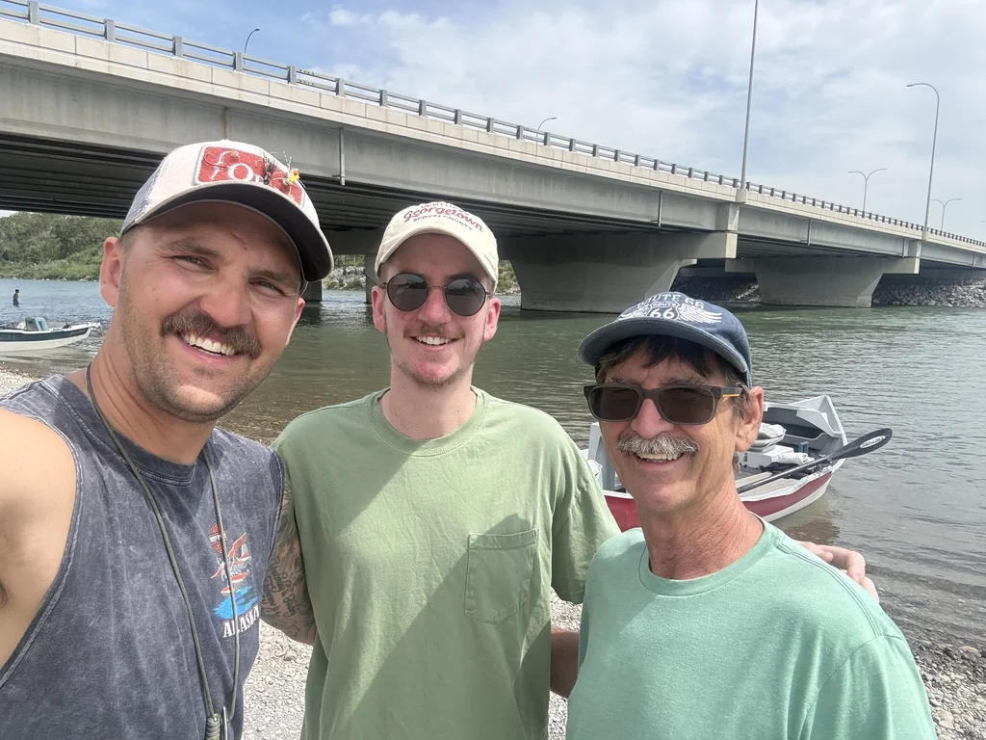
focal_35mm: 23
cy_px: 370
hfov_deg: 73.9
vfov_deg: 58.9
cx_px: 493
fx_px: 655
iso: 40
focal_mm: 2.69
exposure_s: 1/931
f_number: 1.9
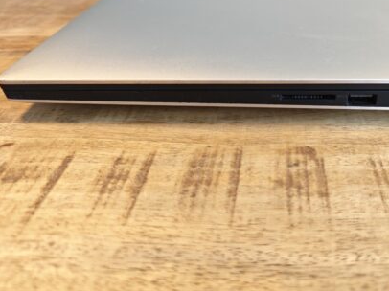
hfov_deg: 52.6
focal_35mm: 34
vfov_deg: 41.1
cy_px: 94
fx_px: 382
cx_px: 270
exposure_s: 1/50
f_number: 1.6
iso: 64
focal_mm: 6.55
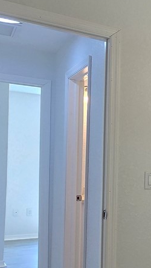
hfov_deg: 14.6
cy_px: 179
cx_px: 365
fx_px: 363
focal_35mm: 51
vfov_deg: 40.1
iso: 64
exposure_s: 1/60
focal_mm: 2.2
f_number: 2.2
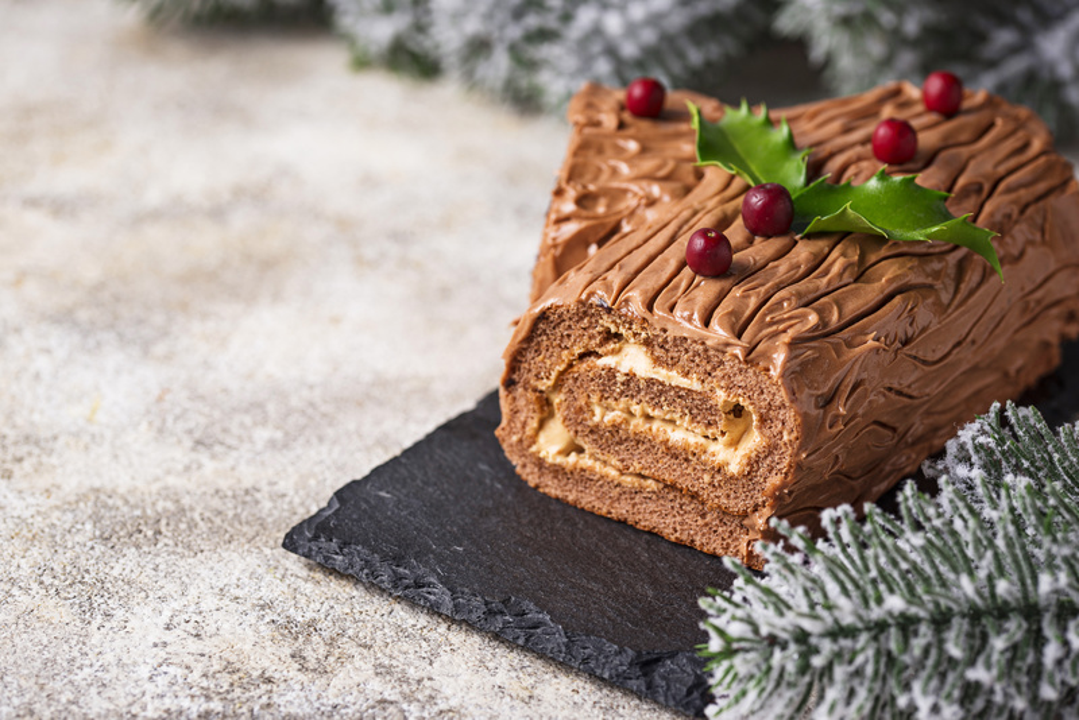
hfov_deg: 19.4
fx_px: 3148
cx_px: 540
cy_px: 360
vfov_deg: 13.1
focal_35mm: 105
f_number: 9
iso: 100
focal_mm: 105
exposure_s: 1/100
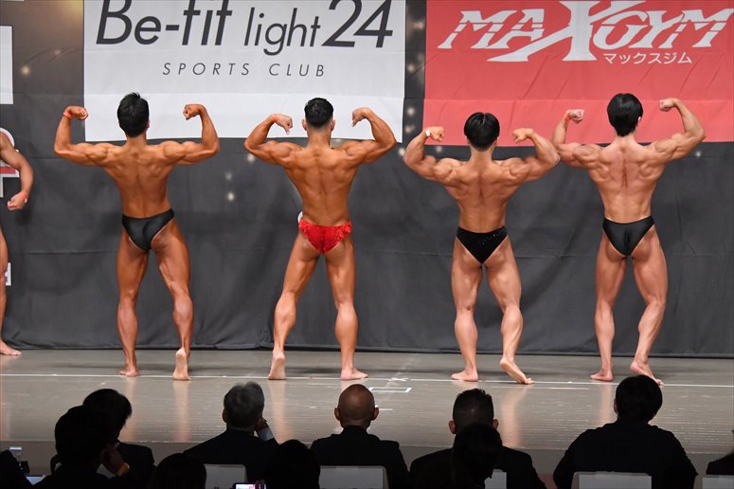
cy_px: 244
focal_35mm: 150
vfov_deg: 9.1
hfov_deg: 13.7
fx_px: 3057
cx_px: 367
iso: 6400
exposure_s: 1/400
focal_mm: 100
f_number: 5.6
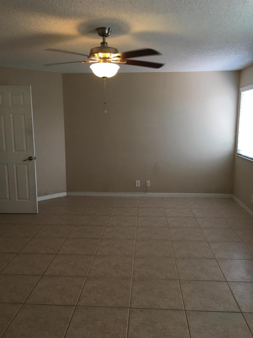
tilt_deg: -9.2
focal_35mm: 29
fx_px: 283
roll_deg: +0.4
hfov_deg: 48.2
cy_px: 169
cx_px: 126
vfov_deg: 61.7
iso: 25
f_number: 2.2
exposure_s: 1/30
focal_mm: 4.15
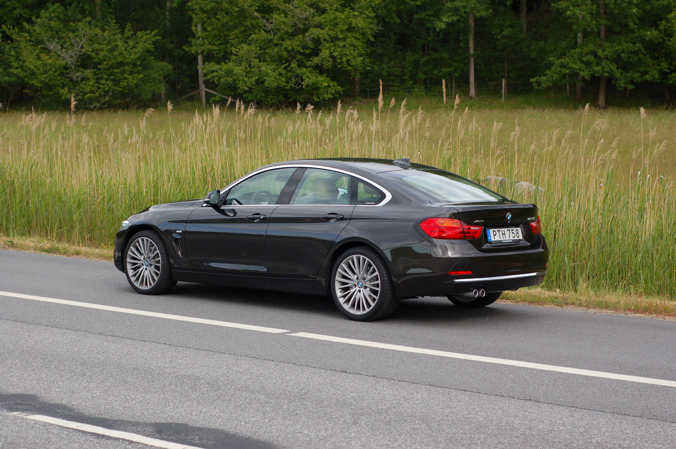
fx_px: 1407
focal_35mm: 75
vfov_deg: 18.1
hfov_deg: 27.0
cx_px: 338
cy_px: 224
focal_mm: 50
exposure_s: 1/800
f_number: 4.5
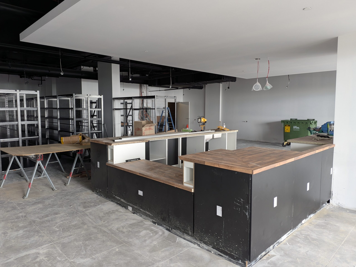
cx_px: 178
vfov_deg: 56.8
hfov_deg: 71.6
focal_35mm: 24
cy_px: 134
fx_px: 247
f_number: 1.7
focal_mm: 4.53
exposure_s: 1/33.6
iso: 37
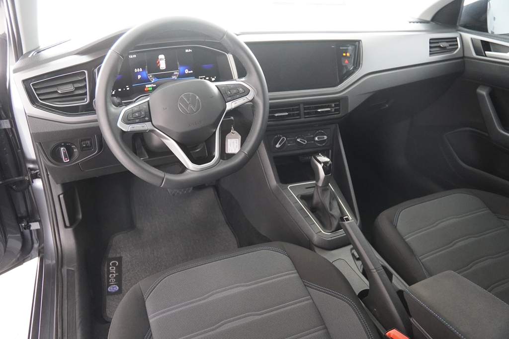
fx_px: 361
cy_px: 170
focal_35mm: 26
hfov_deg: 70.4
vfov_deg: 50.4
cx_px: 254
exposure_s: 1/160
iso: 3200
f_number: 2.8
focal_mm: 17
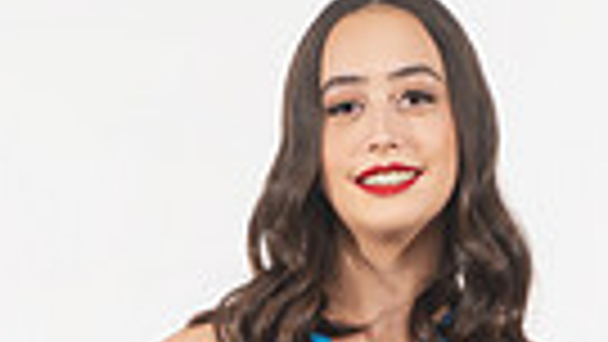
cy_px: 886
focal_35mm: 168
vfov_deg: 6.8
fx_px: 2709
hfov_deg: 12.8
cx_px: 297
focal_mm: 48
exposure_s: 1/320
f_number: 7.1
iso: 500
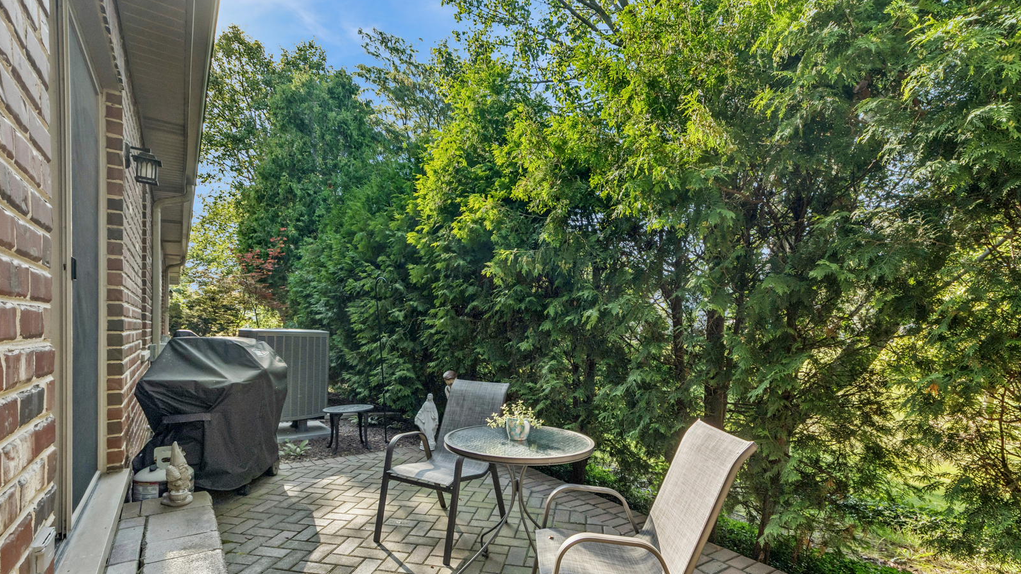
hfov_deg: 99.4
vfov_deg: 66.5
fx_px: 433
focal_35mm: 16
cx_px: 508
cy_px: 342
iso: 250
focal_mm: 10
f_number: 8
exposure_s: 1/160
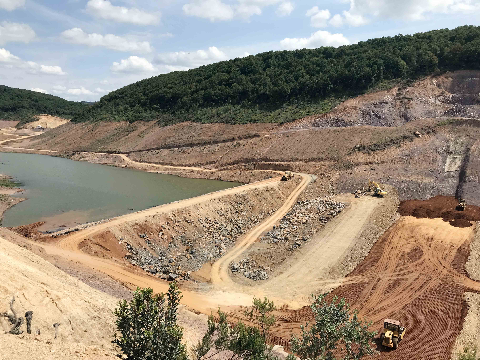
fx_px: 388
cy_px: 180
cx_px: 240
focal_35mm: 28
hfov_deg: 63.4
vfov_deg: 49.7
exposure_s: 1/3300
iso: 20
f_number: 1.8
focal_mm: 3.99
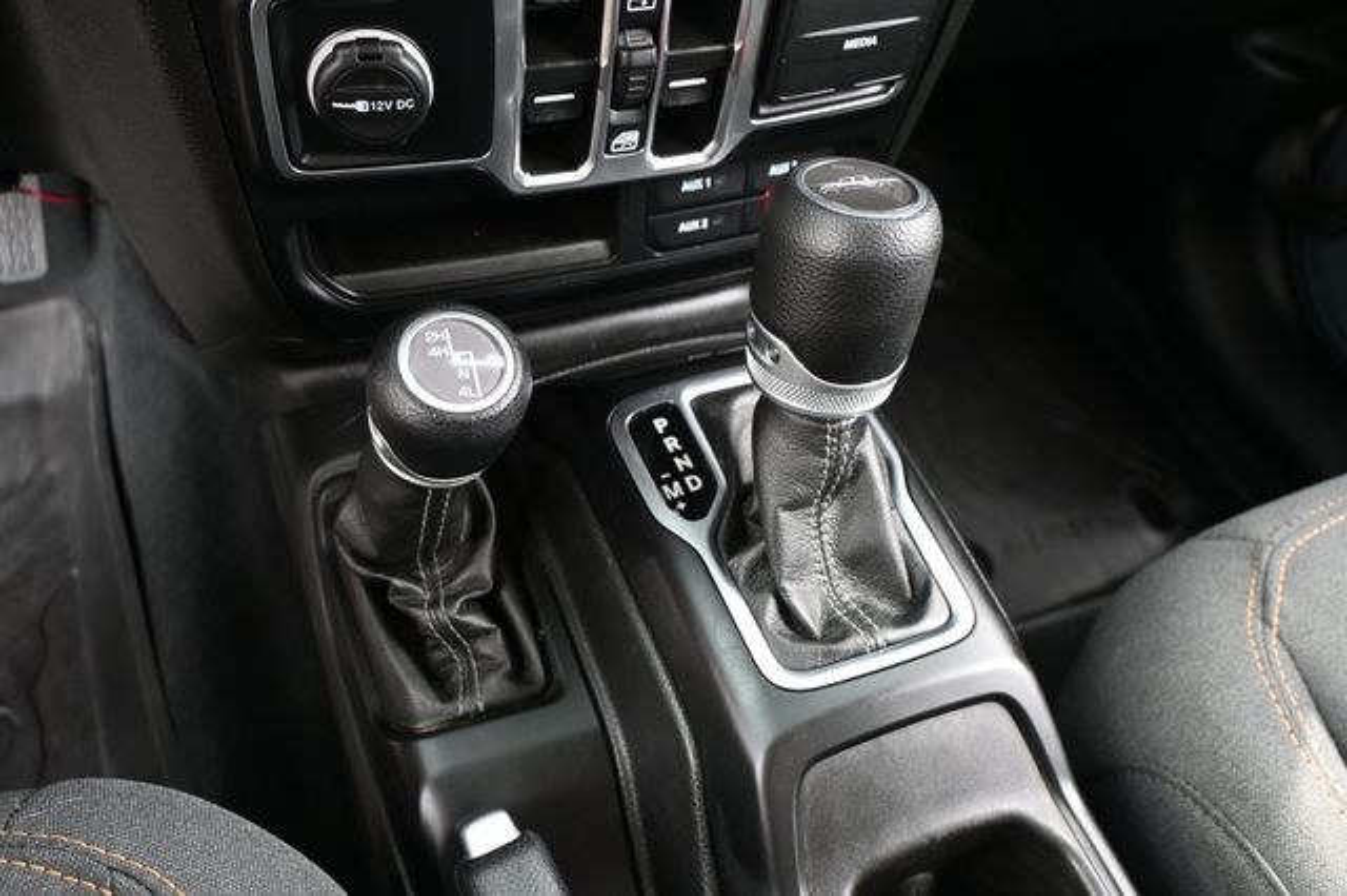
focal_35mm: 30
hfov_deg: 62.0
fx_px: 1122
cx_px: 674
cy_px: 448
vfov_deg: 43.6
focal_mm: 20
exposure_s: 1/125
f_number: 3.8
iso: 1000
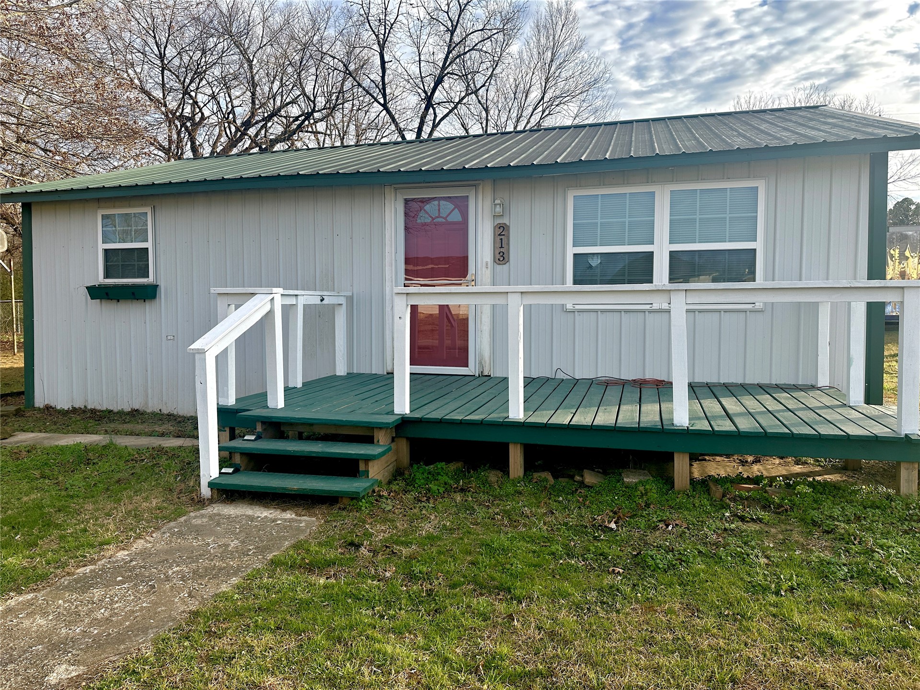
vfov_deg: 56.8
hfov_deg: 71.6
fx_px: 638
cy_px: 345
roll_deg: +1.0
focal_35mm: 24
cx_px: 460
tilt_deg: -3.8
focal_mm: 6.86
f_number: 1.78
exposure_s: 1/1304
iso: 80
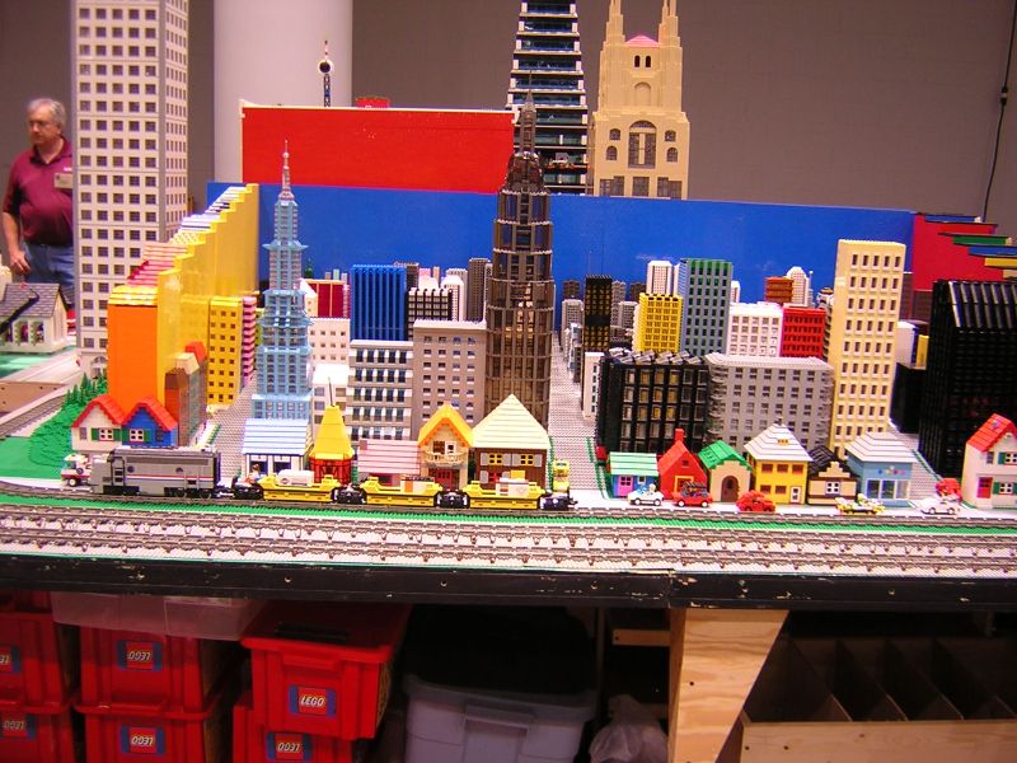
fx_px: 1058
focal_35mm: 36
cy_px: 382
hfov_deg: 51.4
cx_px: 508
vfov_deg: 39.7
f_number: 2.6
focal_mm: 4.7
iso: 100
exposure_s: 1/5.2
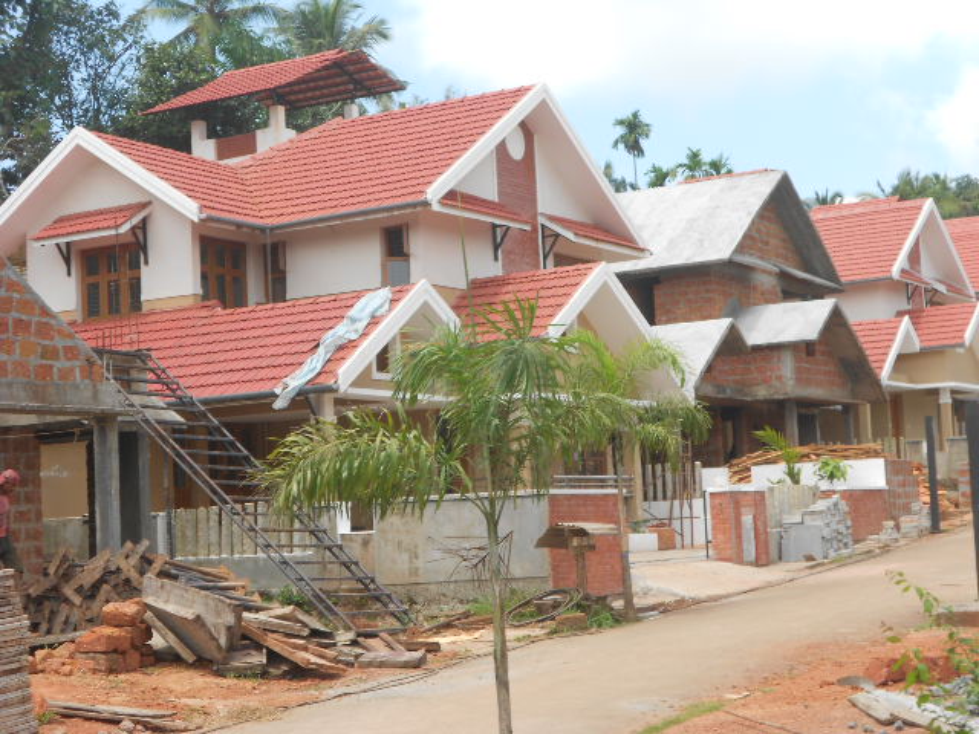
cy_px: 367
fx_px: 1867
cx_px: 490
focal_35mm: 66
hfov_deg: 29.4
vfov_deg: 22.3
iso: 80
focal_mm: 11.8
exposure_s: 1/200
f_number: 5.3
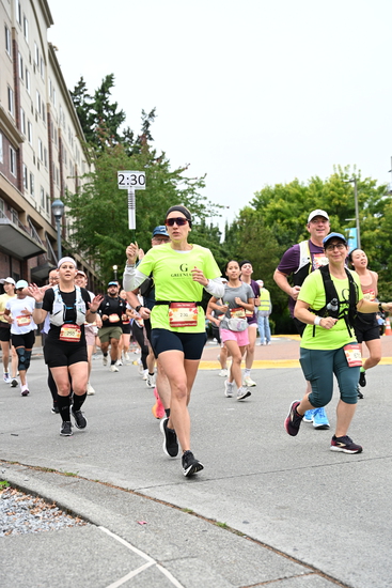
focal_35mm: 50
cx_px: 196
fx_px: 816
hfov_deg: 27.0
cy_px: 294
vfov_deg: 39.6
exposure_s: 1/800
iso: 1600
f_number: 4
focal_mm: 50
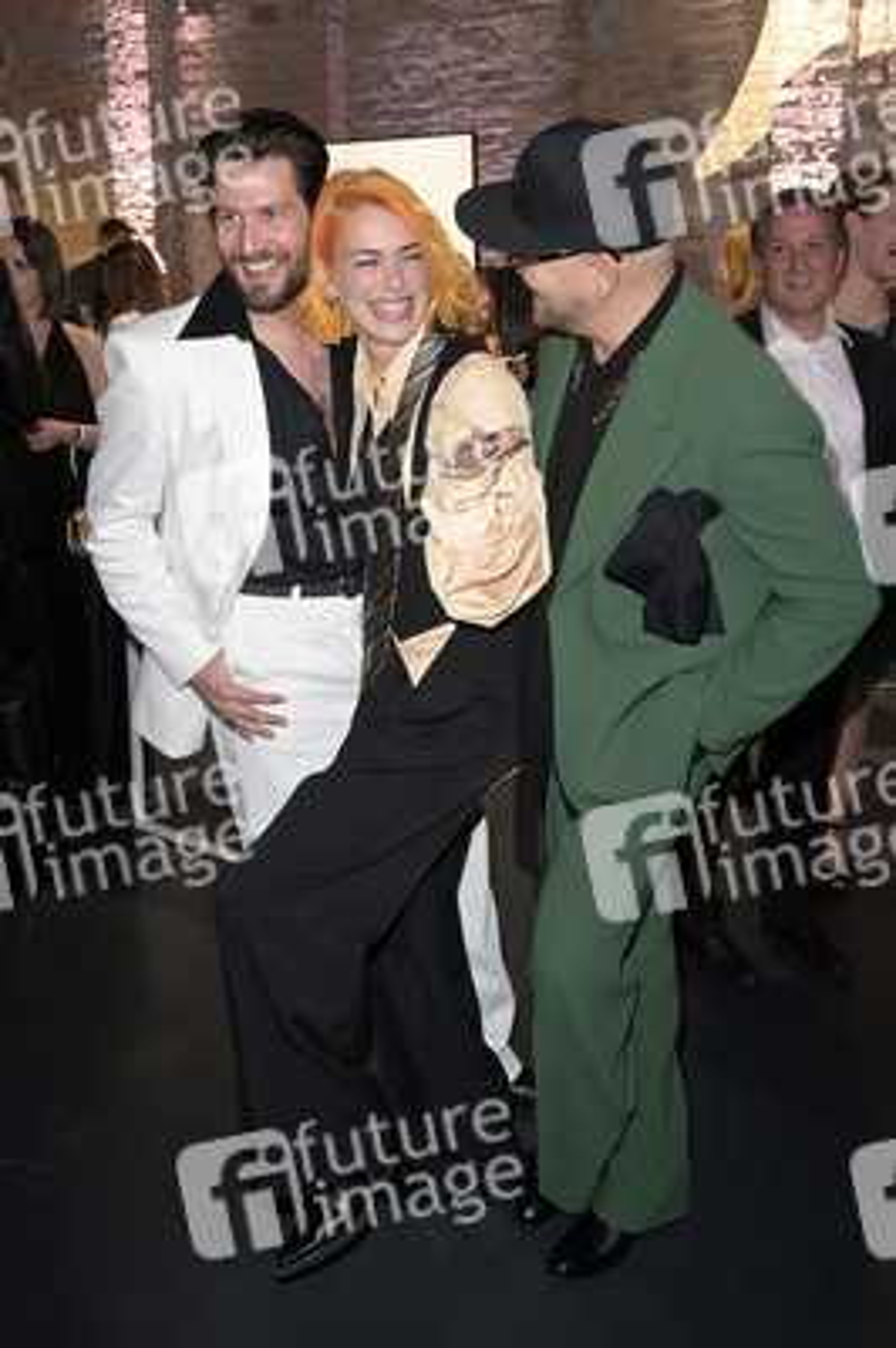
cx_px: 448
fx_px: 1271
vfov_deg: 55.8
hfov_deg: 38.8
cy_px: 674
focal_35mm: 34
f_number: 5.6
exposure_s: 1/40
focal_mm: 34
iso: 1600
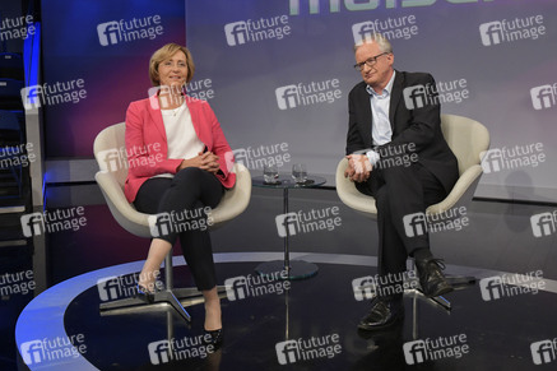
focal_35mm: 33
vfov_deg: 39.9
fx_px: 510
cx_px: 275
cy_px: 190
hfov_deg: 57.2
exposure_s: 1/200
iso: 2500
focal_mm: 32
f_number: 6.3
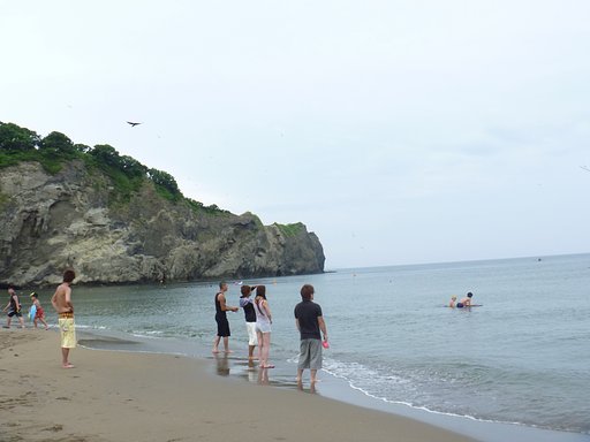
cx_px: 295
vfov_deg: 40.7
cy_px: 221
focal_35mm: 35
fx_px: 597
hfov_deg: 52.6
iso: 200
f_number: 5.6
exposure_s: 1/160
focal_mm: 6.3
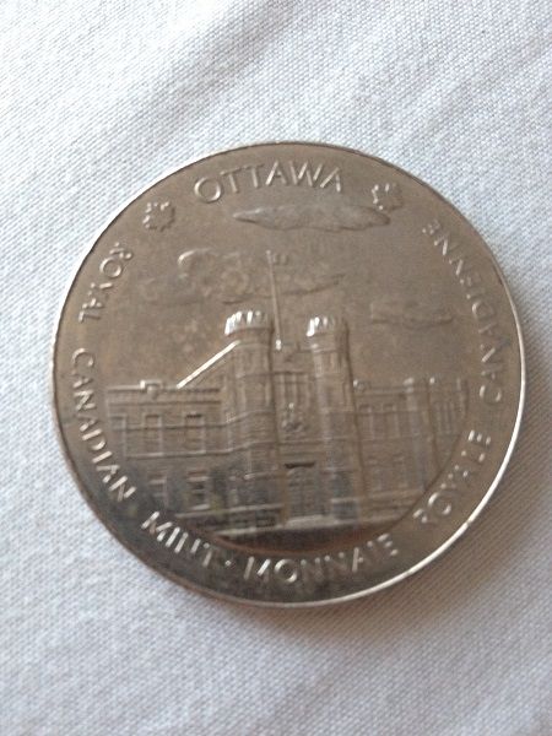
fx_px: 744
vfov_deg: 52.6
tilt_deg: -72.9
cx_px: 276
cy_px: 368
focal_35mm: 35
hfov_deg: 40.7
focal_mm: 4.28
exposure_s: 1/20
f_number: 2.4
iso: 250
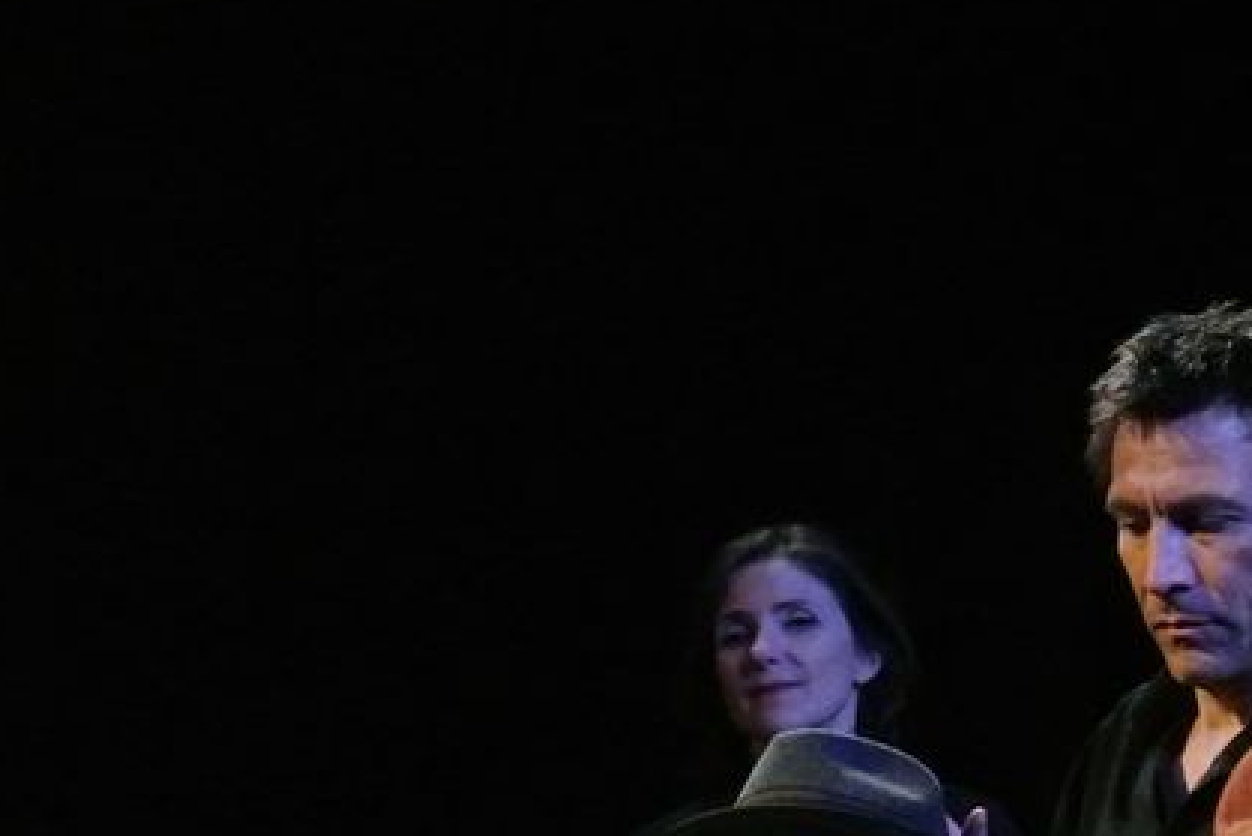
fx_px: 9532
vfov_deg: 5.0
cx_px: 988
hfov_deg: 7.5
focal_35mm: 274
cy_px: 757
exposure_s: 1/100
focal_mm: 53.1
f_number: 4.2
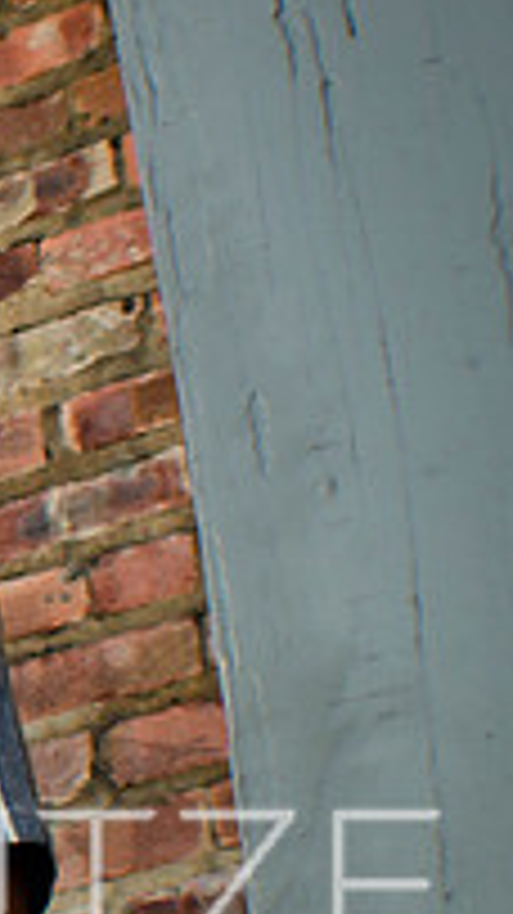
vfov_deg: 13.7
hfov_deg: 7.3
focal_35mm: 157
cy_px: 630
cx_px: -621
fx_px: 3801
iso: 400
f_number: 5.6
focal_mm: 35
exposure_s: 1/125
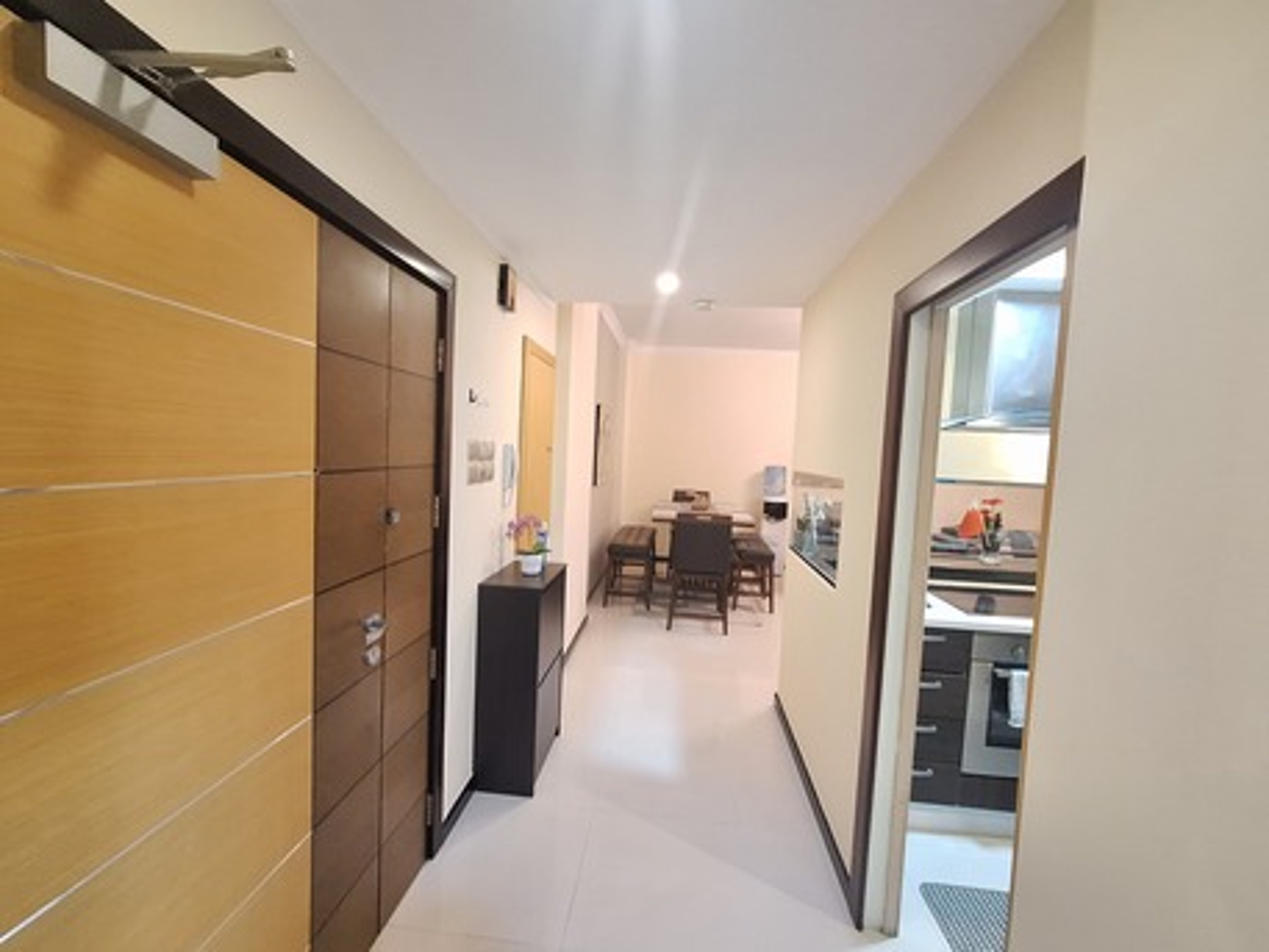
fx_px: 477
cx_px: 634
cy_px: 476
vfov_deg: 89.9
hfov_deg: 106.2
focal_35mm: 13
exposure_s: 1/20
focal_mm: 1.74
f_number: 2.2
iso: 400
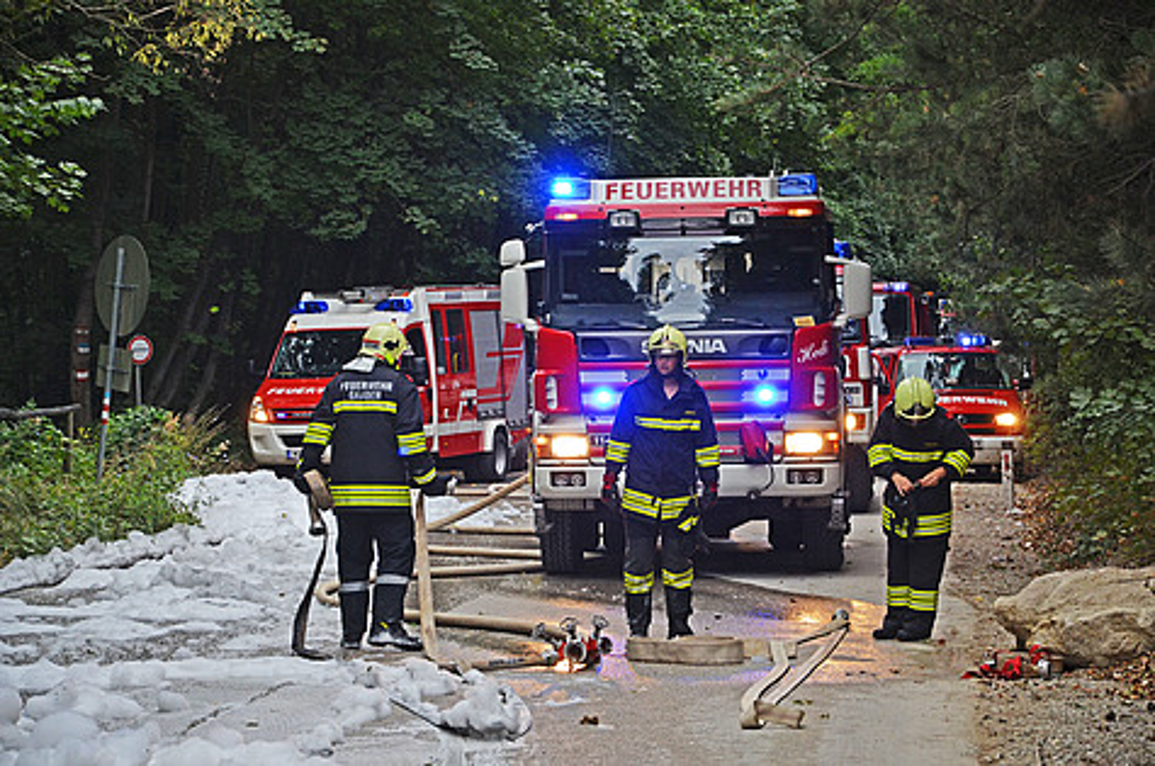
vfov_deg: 10.7
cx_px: 578
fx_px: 4084
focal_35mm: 128
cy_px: 383
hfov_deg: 16.1
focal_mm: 85
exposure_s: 1/100
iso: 400
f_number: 5.6
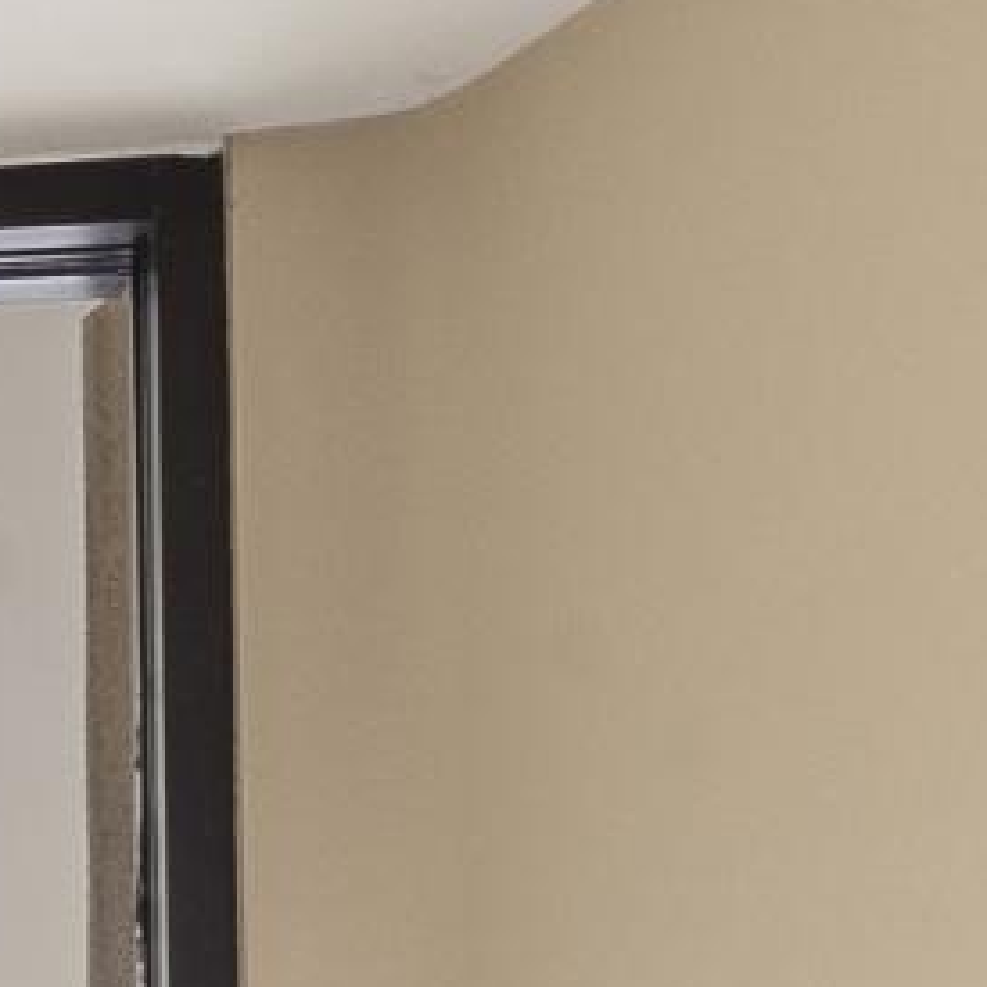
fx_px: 4484
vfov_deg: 10.3
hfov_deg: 11.1
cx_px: -1159
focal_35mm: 139
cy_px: 2588
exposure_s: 1/20
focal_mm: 15
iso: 400
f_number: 13
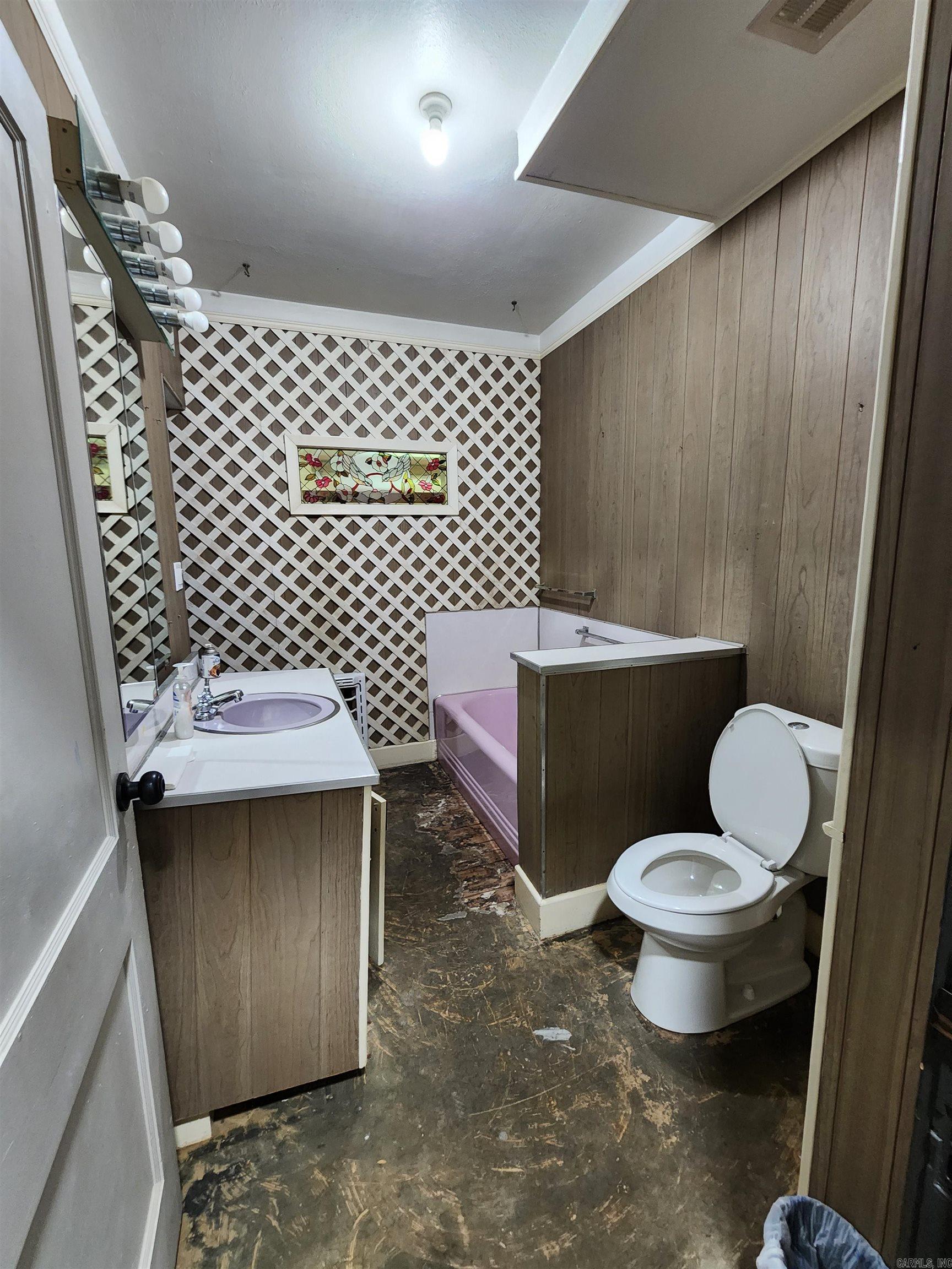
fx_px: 477
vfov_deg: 106.2
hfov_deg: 89.9
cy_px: 634
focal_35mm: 13
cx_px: 476
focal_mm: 2.2
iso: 320
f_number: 2.2
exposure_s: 1/30
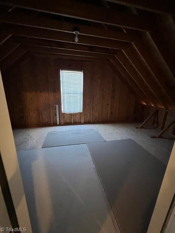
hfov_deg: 89.9
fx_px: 88
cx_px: 88
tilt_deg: -14.0
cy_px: 116
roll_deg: -1.5
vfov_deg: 106.2
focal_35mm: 13
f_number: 1.8
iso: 1000
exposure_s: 1/60
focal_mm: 1.57
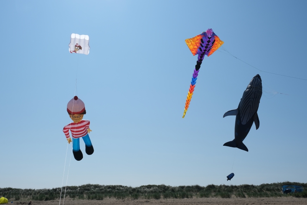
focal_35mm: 32
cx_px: 154
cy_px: 102
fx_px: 273
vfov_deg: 41.1
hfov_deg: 58.7
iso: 160
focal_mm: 21.3
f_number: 7.1
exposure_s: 1/1000
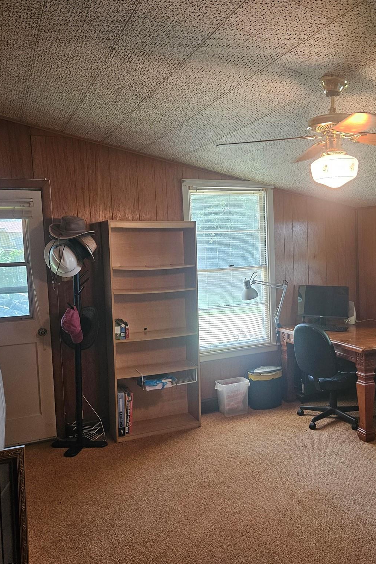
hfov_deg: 40.6
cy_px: 282
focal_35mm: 32
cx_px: 249
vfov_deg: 58.7
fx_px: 501
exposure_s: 1/120
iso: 400
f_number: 1.8
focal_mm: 5.4
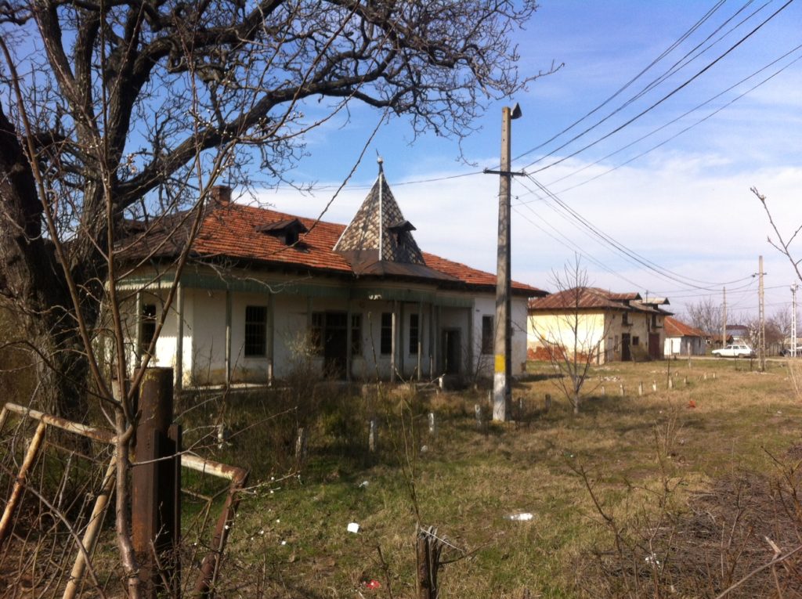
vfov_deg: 40.6
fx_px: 810
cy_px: 300
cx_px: 401
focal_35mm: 35
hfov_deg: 52.7
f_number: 2.8
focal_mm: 3.85
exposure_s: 1/1160
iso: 80
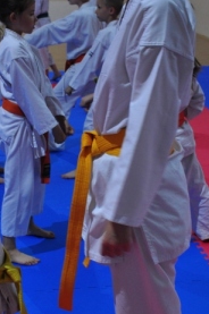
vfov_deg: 22.4
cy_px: 181
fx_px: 794
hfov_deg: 15.0
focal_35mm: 91
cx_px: 72
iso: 500
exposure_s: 1/10
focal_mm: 28
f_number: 4.5
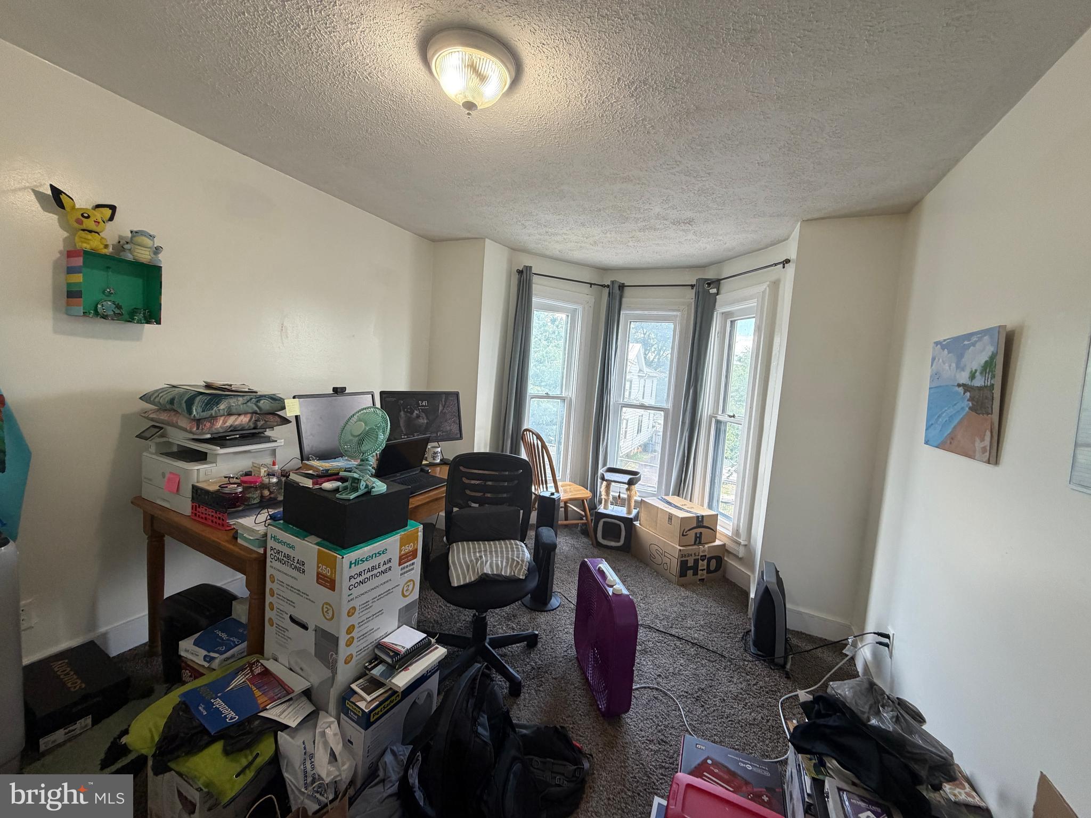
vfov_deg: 85.7
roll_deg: -4.5
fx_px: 441
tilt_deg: -3.8
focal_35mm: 14
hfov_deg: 102.1
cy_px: 409
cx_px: 546
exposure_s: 1/120
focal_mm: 2.22
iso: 200
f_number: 2.2
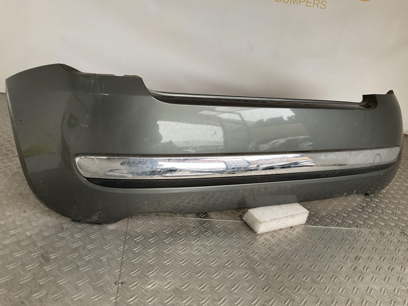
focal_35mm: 29
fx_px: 342
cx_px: 204
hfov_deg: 61.7
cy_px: 153
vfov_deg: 48.2
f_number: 1.8
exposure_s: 1/50
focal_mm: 3
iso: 64
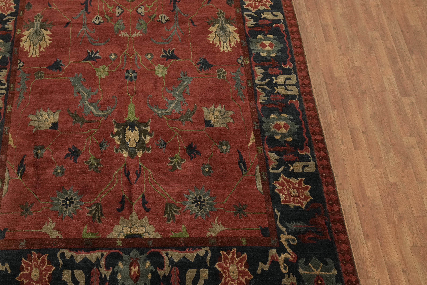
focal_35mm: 52
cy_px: 135
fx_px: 617
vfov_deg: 26.0
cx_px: 123
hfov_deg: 37.5
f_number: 3.2
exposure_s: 1/125
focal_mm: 35
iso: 2500
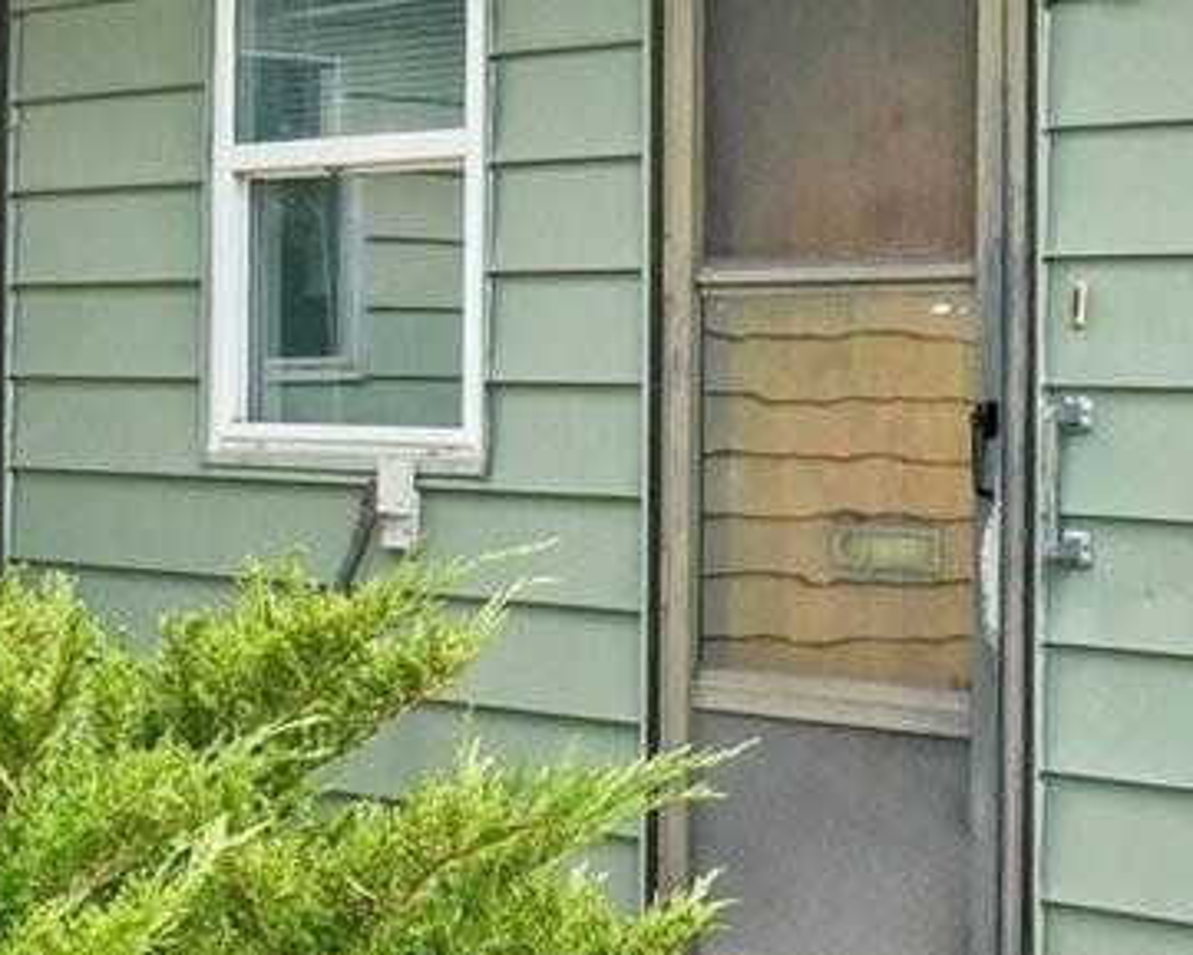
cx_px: 1114
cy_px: 334
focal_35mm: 81
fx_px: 2864
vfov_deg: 18.9
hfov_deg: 22.8
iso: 400
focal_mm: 13
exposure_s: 1/320
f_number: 8
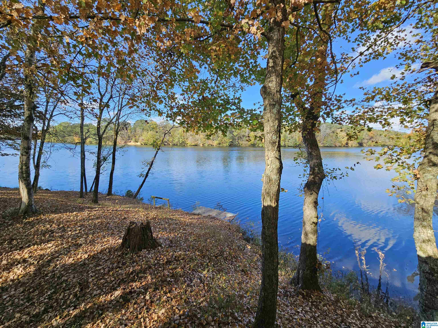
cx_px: 219
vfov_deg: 89.9
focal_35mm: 13
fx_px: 164
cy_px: 164
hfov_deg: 106.2
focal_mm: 2.2
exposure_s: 1/661
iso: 50
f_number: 2.2
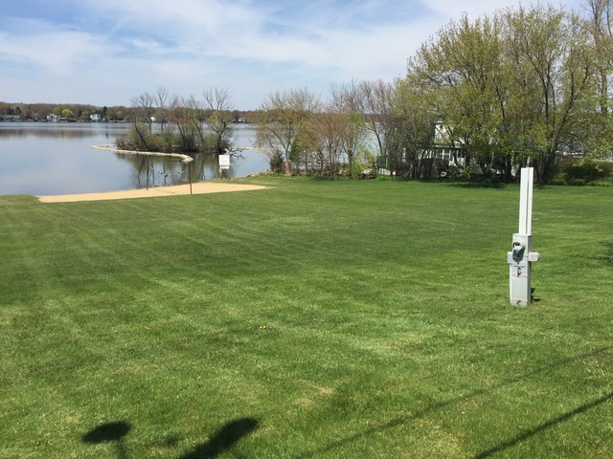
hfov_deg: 61.7
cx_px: 306
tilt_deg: -12.0
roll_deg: -1.4
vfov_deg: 48.2
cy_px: 230
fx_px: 514
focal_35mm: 29
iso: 32
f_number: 2.2
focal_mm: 4.15
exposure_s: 1/2475
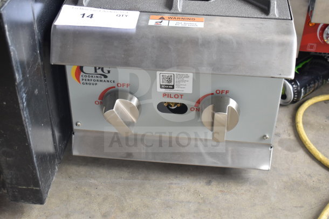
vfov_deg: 25.1
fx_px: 494
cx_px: 164
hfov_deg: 36.9
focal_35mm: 54
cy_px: 110
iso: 640
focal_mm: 36
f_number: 4.8
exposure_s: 1/60
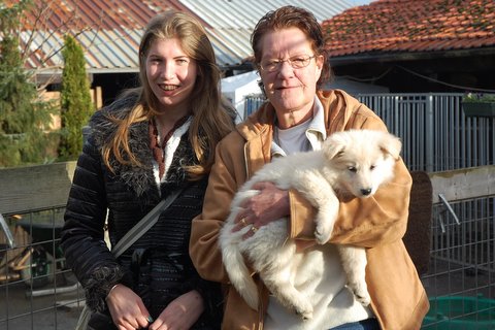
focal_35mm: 72
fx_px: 990
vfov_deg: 18.9
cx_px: 248
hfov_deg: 28.1
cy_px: 165
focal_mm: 48
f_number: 7.1
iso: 200
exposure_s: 1/200
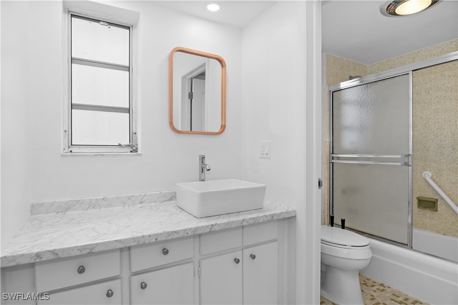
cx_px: 229
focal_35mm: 18
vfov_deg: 67.4
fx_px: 229
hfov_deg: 90.0
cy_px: 152
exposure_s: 1/25
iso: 200
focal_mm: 12
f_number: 8
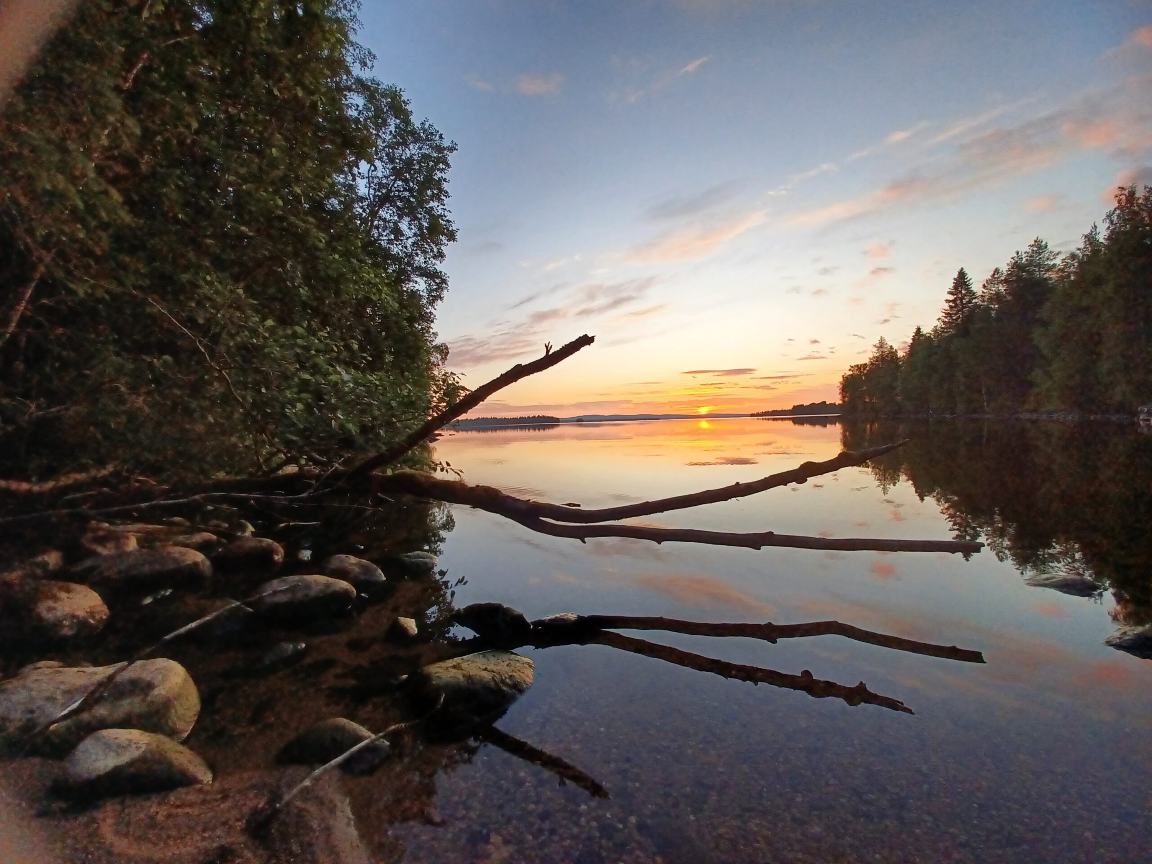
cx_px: 576
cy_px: 432
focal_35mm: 13
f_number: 2.2
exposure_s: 1/222
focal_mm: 1.42
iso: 40
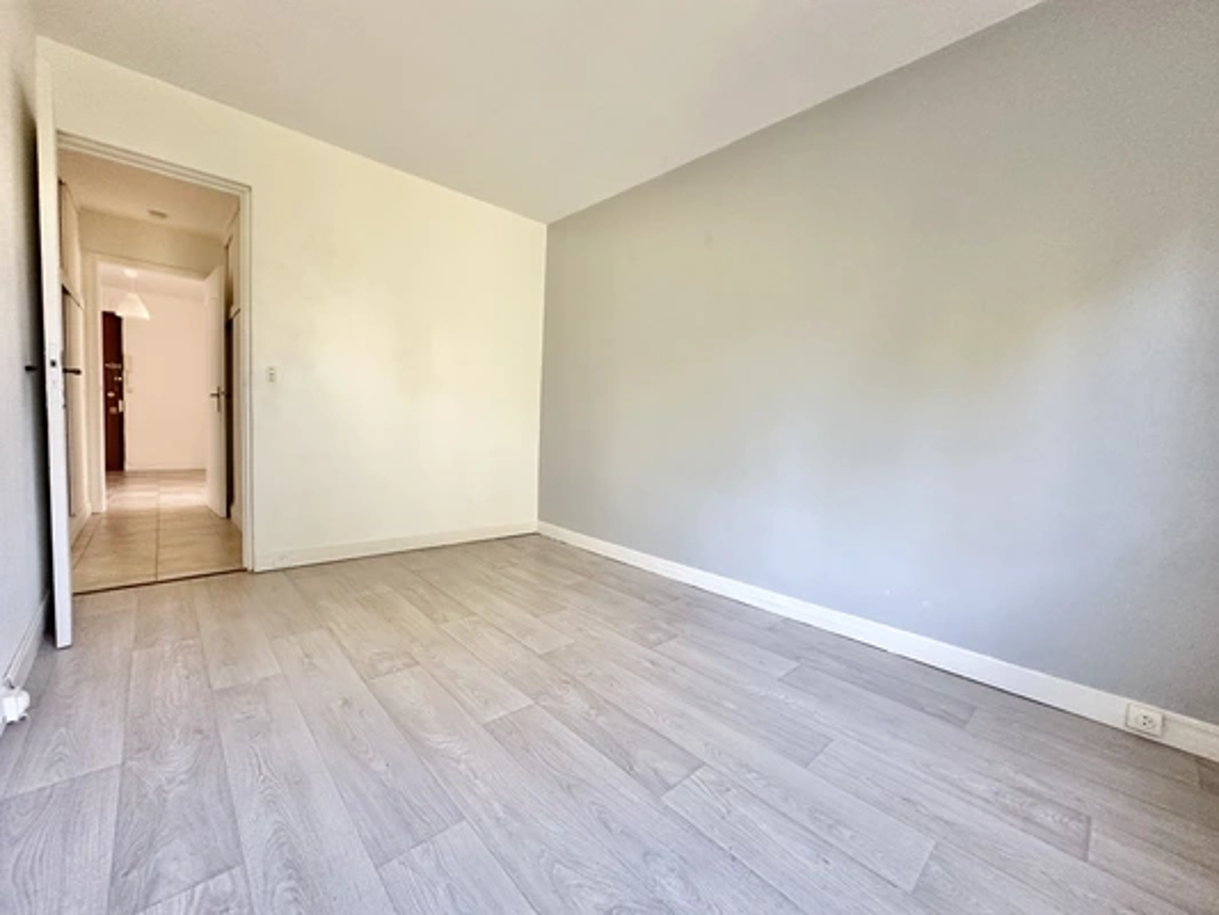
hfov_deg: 102.1
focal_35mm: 14
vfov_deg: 85.7
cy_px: 458
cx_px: 610
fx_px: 493
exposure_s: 1/73
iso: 320
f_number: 2.2
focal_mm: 2.22
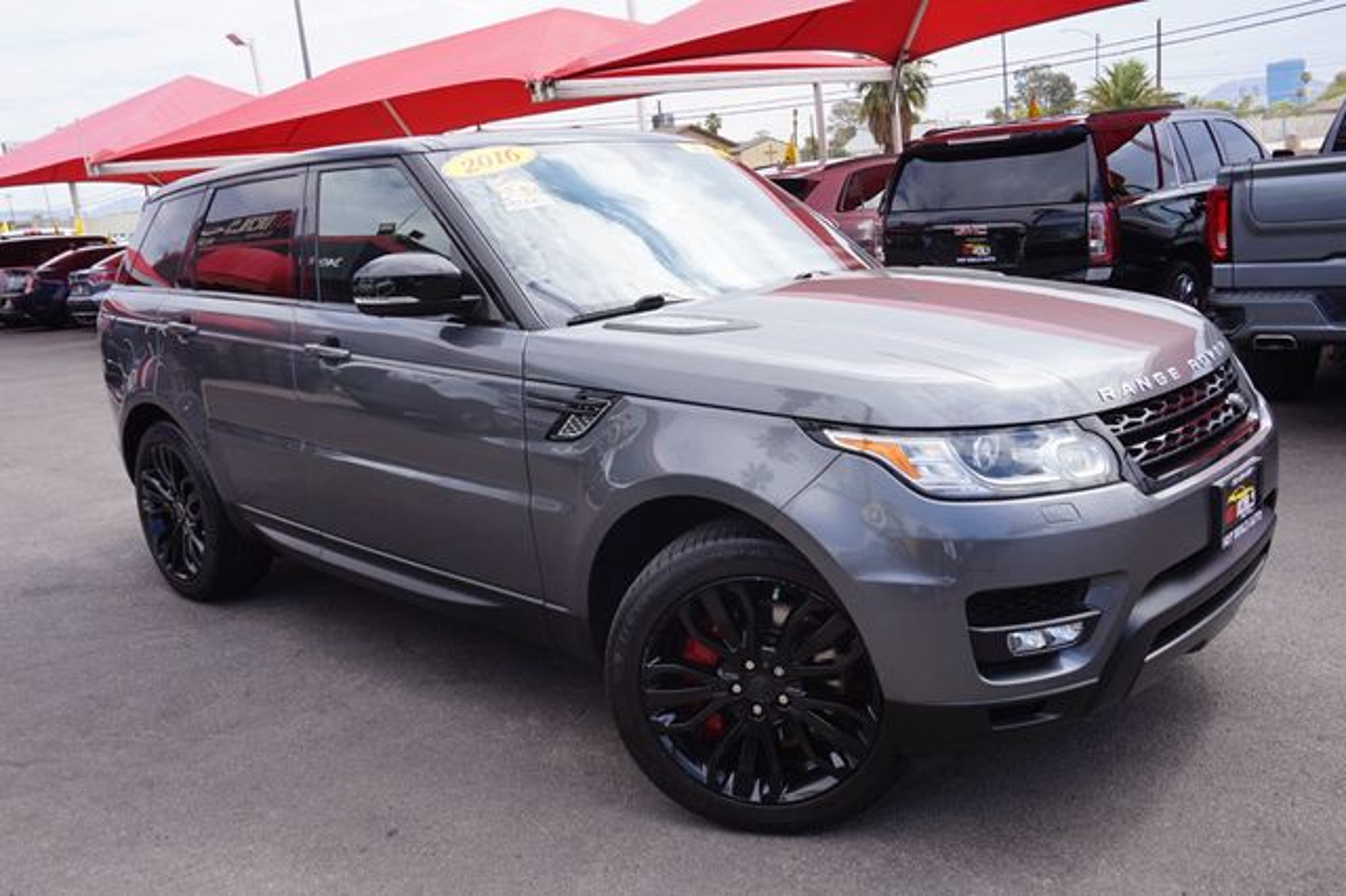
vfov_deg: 41.7
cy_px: 448
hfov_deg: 59.5
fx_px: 1177
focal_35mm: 32
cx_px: 673
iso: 100
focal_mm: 21
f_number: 11
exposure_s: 1/80
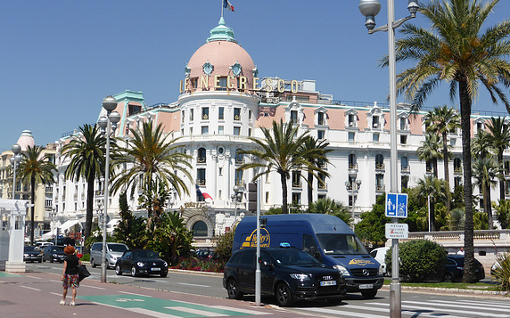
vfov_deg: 22.7
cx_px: 255
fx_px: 792
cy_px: 128
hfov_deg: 35.7
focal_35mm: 57
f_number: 4.4
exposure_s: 1/1300
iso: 100
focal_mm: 9
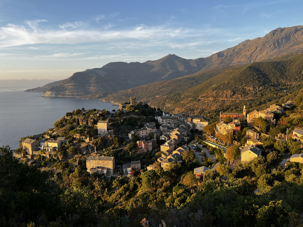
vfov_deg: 53.1
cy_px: 114
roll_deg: +0.8
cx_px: 152
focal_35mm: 26
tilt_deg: -7.5
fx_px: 228
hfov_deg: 67.3
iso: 50
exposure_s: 1/940
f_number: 1.5
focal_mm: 5.7
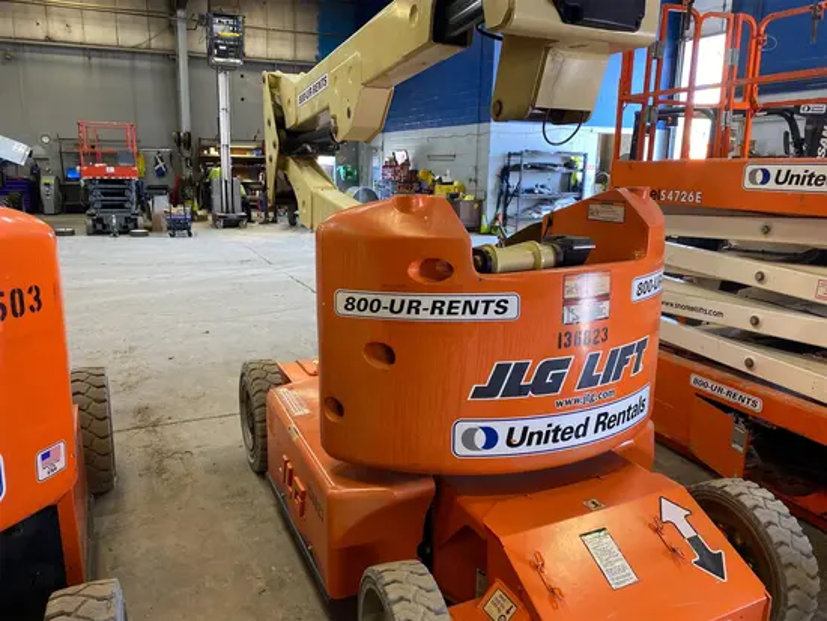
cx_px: 414
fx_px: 621
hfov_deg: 67.3
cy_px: 310
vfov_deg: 53.1
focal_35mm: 26
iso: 125
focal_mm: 4.25
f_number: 1.8
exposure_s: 1/60
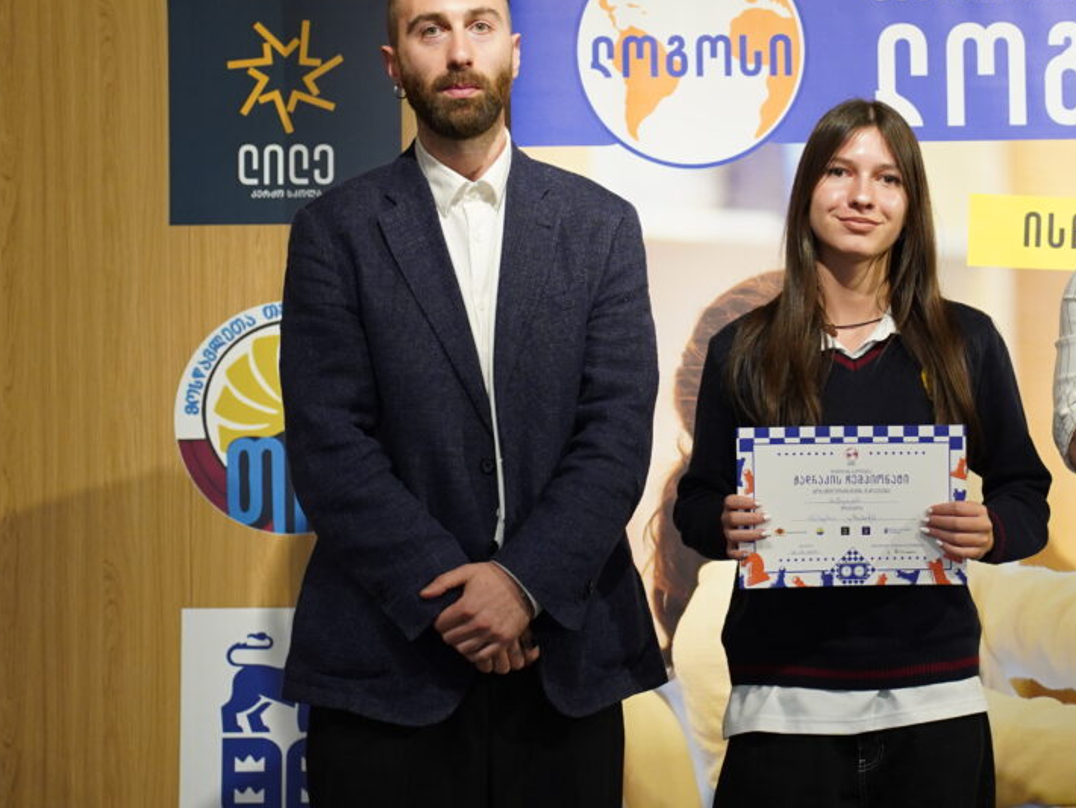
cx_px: 756
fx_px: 3234
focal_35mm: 104
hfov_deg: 18.8
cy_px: 331
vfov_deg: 14.2
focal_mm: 50
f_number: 2.8
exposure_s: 1/200
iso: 1600
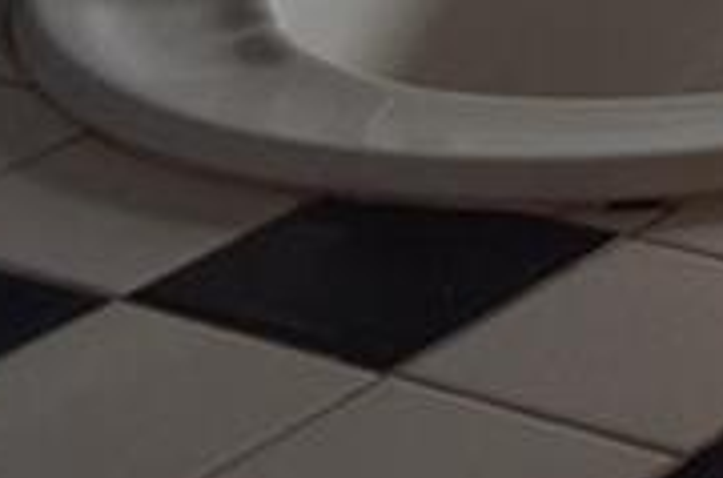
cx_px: 1550
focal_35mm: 179
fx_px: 3582
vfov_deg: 7.0
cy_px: -860
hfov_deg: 10.4
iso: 1000
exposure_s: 1/60
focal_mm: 21
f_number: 4
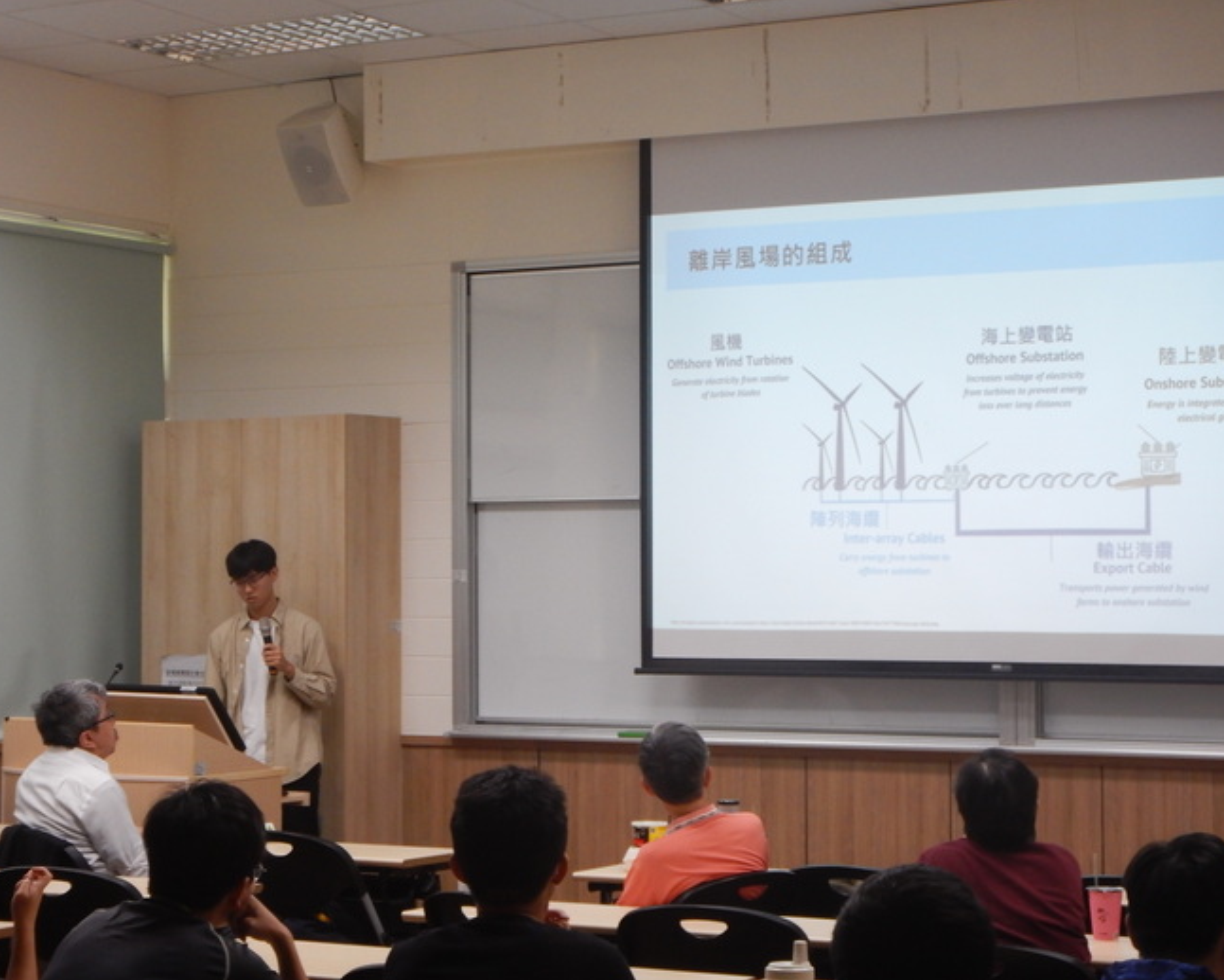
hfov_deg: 25.1
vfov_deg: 20.2
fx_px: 2754
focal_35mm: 76
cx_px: 605
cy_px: 491
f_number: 4.5
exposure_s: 1/30
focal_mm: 13
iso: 320
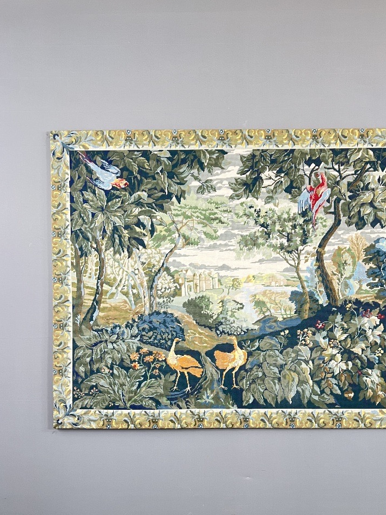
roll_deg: +0.5
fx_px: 491
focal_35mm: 33
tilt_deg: -3.8
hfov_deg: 42.7
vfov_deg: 54.9
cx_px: 234
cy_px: 312
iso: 80
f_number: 1.5
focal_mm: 5.7
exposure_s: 1/50
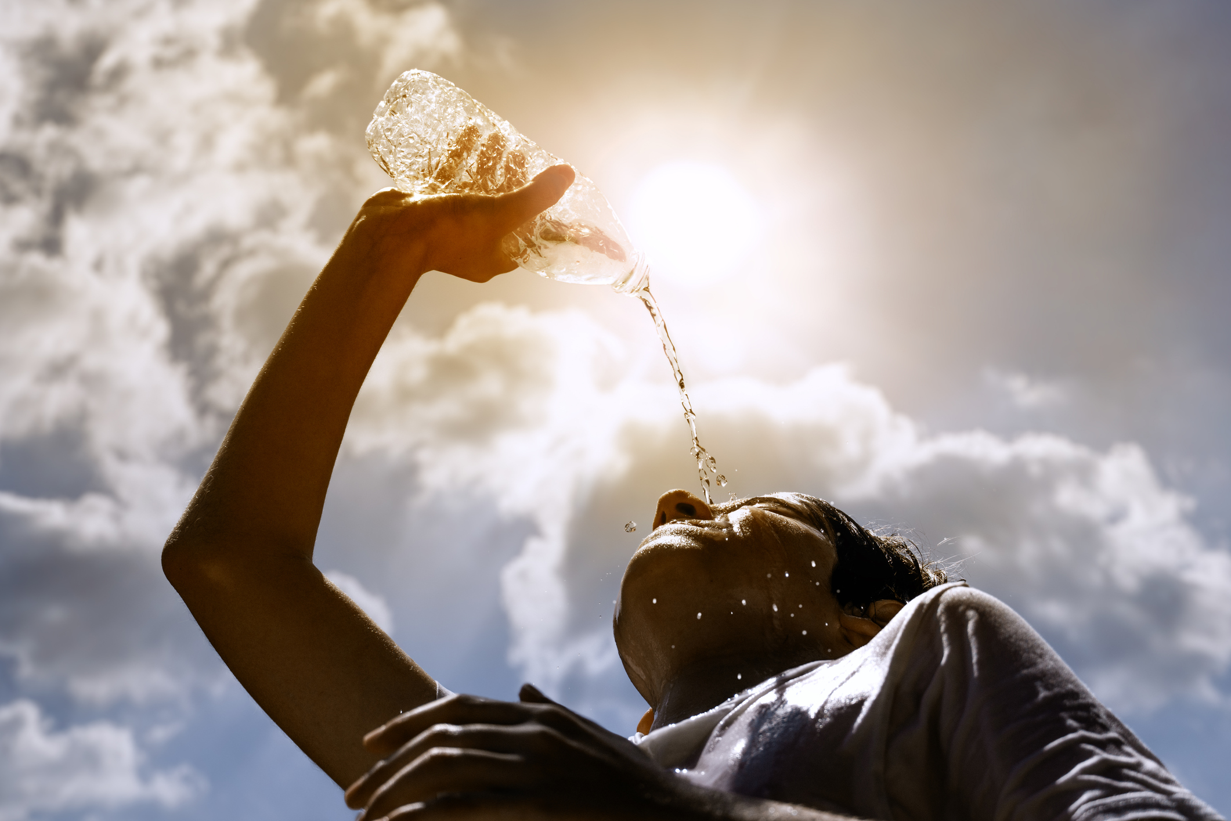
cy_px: 410
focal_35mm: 27
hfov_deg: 67.4
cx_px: 616
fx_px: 923
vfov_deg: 47.9
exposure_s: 1/1250
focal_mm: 18
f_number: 8
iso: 200
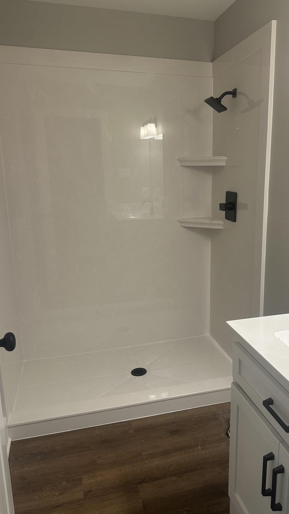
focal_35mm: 28
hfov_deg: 41.1
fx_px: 382
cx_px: 184
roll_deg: -1.3
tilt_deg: -12.8
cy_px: 254
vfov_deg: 67.9
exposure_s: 1/120
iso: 160
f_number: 1.78
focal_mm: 6.86
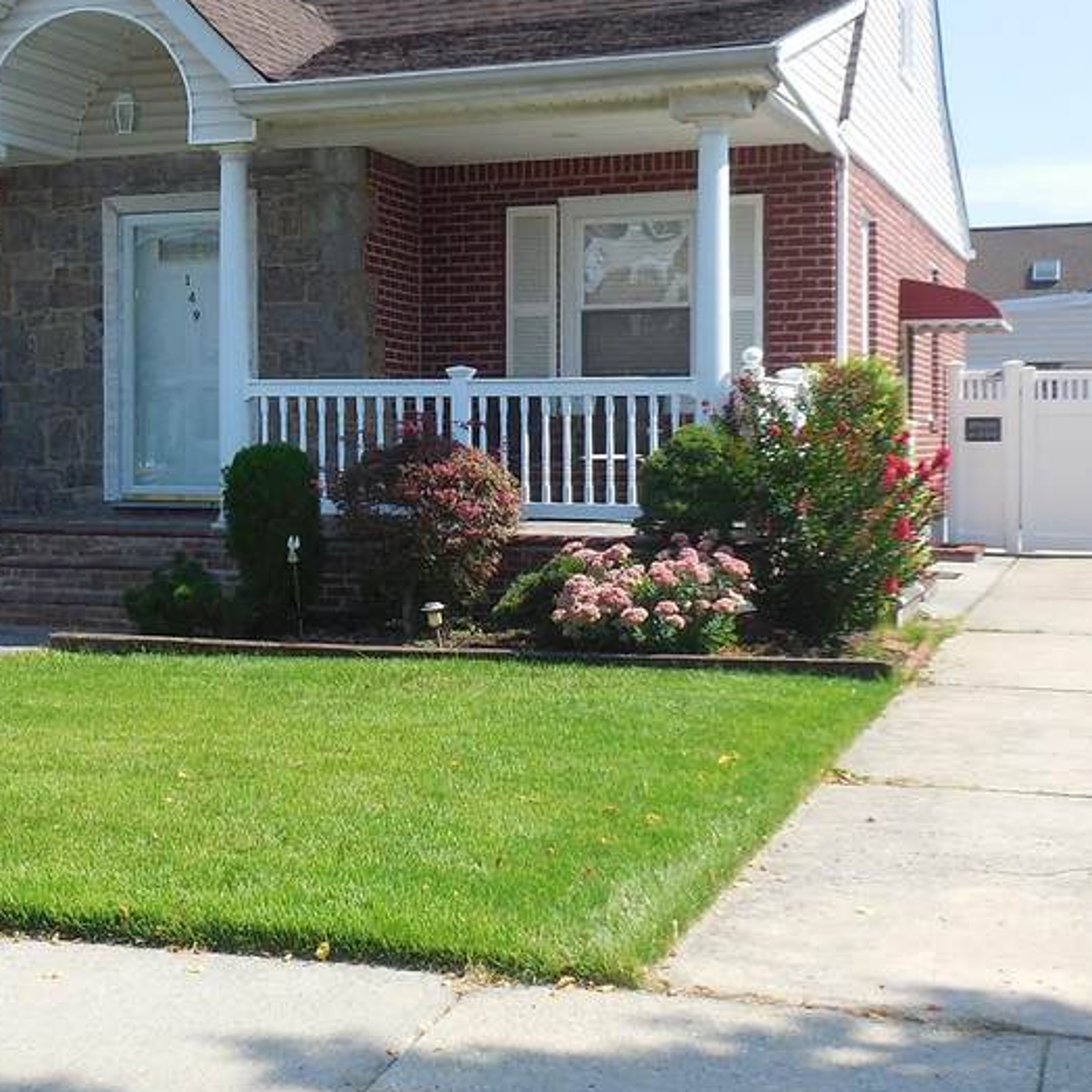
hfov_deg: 31.0
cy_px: 469
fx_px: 1927
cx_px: 252
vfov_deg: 31.6
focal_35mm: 54
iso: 125
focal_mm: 4.5
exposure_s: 1/640
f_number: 3.7
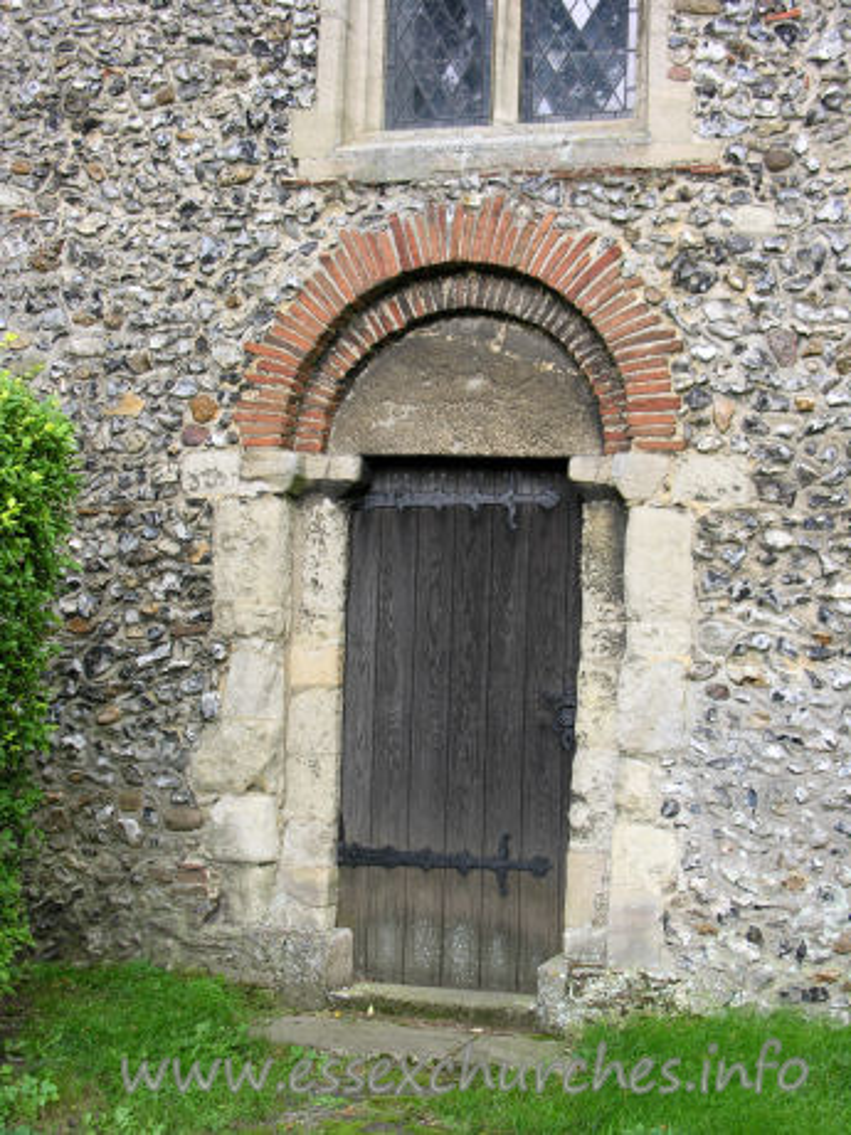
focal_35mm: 59
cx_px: 426
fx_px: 1934
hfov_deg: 24.8
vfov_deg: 32.7
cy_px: 568
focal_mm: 15
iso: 50
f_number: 3.6
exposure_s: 1/55.6
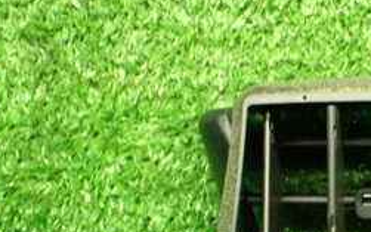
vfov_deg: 16.8
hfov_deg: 24.9
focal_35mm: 76
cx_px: 426
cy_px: 229
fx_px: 769
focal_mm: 5.4
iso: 800
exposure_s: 1/40
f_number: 2.3
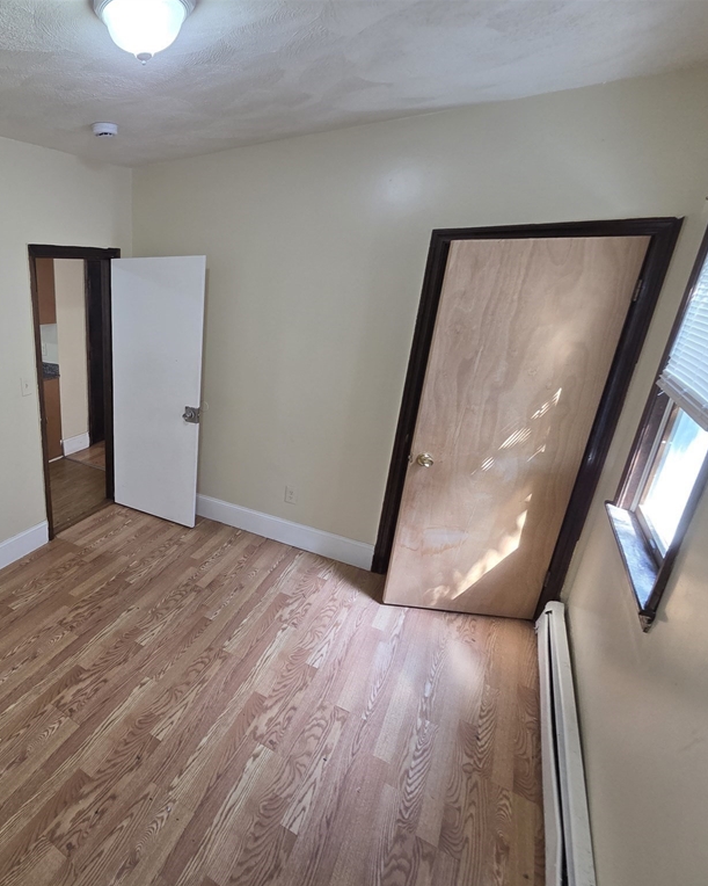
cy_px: 444
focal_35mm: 17
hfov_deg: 68.6
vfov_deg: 89.6
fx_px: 445
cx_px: 129
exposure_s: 1/60
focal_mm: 2.2
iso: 160
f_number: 2.2
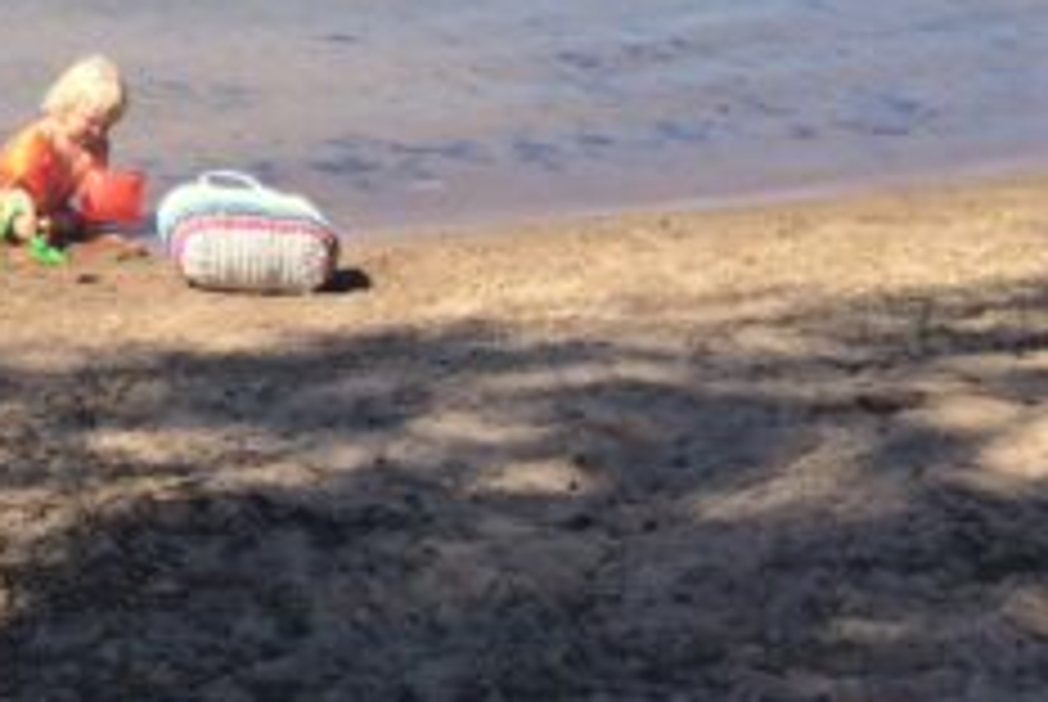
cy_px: -382
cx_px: -459
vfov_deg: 12.2
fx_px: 3119
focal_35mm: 107
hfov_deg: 17.4
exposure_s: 1/1786
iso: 32
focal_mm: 4.12
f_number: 2.2
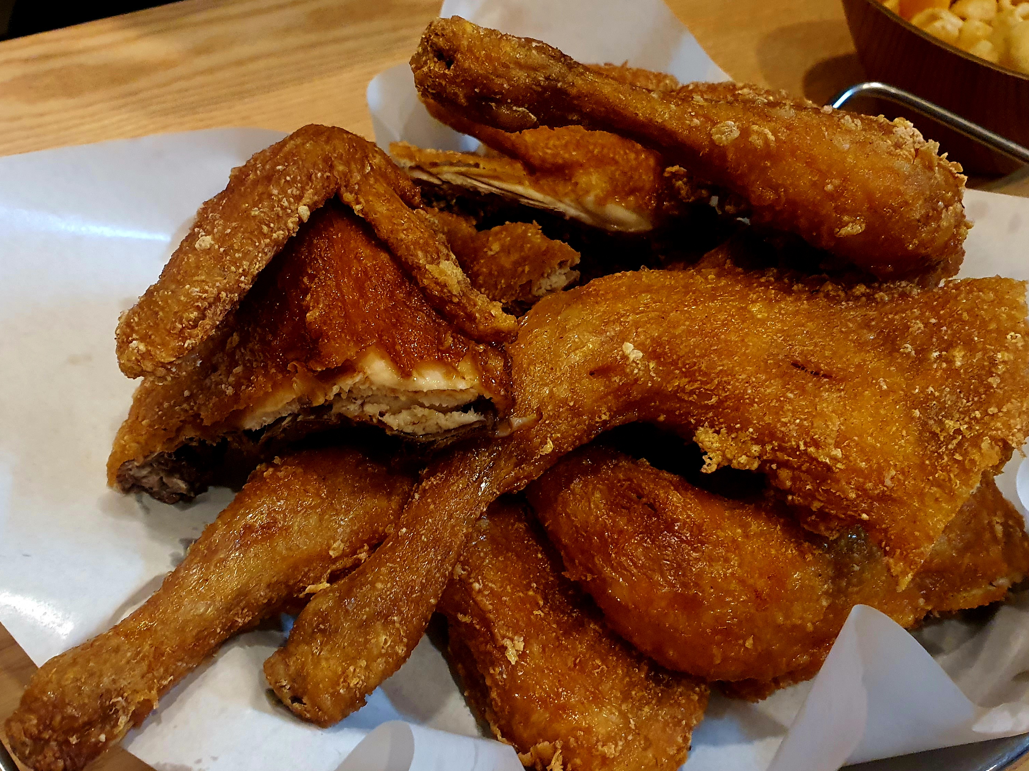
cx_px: 499
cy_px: 442
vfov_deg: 40.6
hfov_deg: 52.6
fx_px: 1040
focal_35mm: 35
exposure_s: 1/40
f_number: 2.4
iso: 500
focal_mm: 4.3
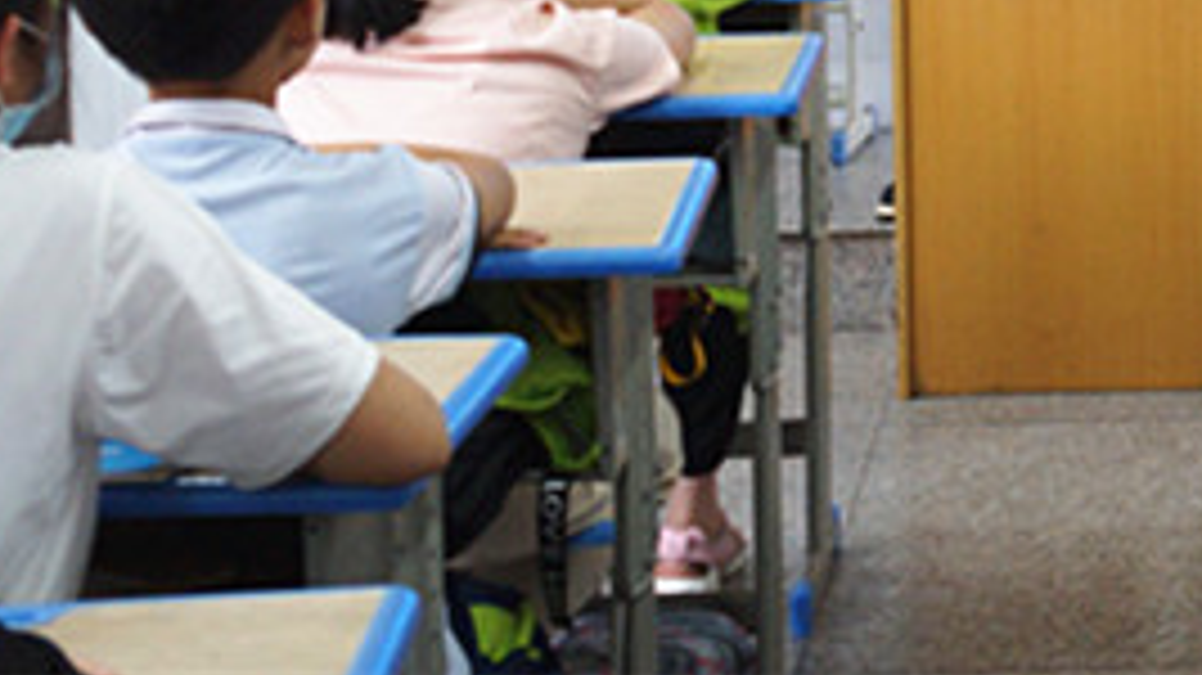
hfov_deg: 21.9
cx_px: 1067
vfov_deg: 12.3
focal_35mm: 95
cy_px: -220
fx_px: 3033
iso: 800
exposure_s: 1/60
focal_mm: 27
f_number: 4
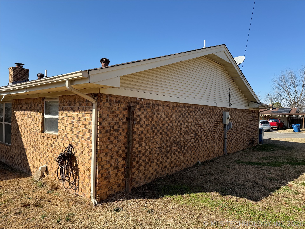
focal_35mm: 24
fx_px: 211
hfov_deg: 71.6
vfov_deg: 56.8
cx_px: 152
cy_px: 114
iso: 80
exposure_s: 1/3425
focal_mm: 6.76
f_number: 1.78
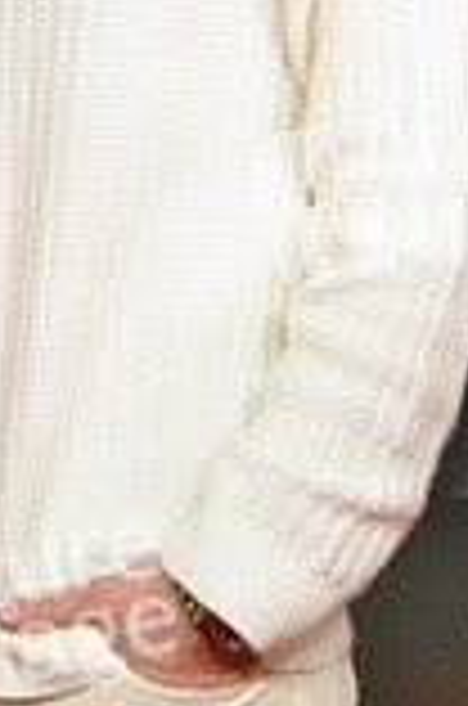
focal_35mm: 181
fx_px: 3545
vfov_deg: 11.2
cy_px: -45
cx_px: 76
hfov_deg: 7.5
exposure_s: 1/160
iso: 800
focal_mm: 71
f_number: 6
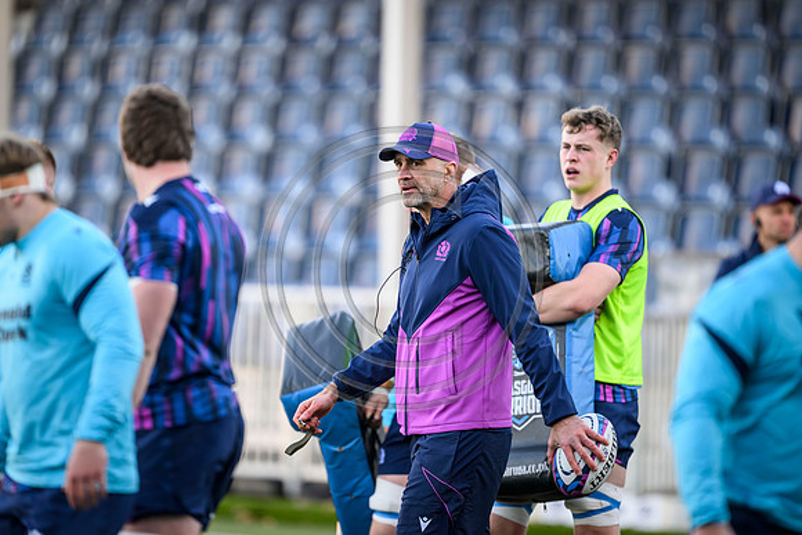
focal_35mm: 400
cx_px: 401
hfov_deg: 5.2
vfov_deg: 3.4
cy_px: 268
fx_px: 8913
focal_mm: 400
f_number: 3.2
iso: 1250
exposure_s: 1/1250
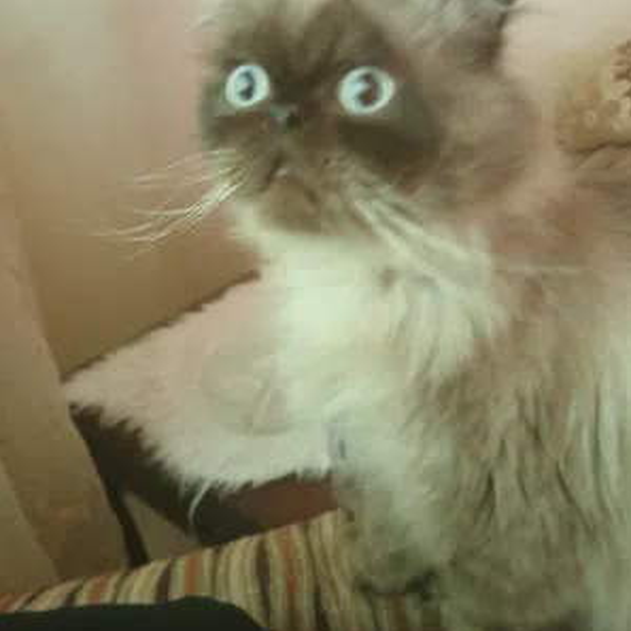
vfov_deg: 52.2
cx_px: 317
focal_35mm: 31
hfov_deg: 52.5
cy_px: 253
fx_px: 639
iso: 500
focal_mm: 3.98
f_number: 1.8
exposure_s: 1/20
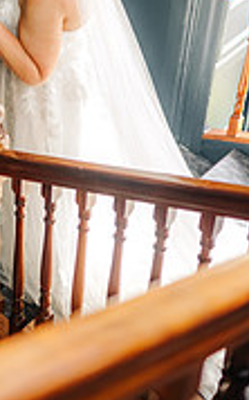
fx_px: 979
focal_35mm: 90
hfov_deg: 14.3
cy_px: -97
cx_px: 13
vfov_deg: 21.2
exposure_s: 1/250
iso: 400
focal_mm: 35
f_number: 1.6
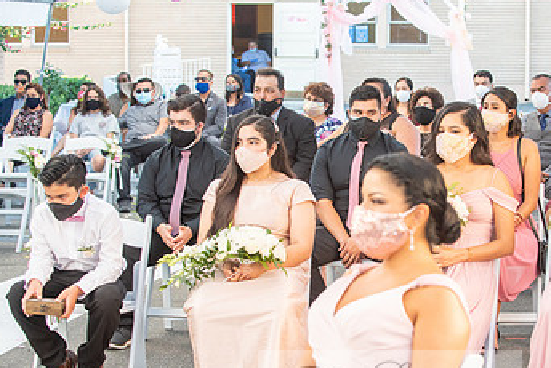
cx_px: 389
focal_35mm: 118
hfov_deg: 17.3
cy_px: 238
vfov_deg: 11.6
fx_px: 1808
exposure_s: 1/160
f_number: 5
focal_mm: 70
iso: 640
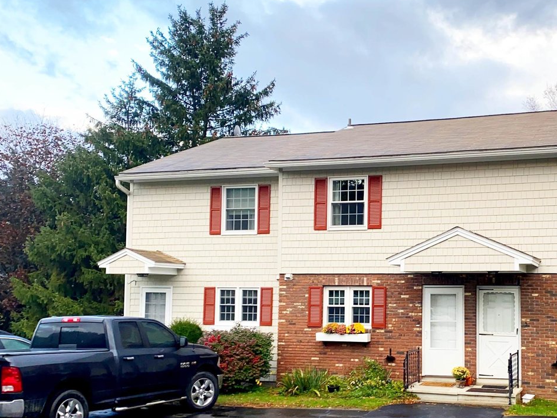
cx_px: 403
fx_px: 708
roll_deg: -1.2
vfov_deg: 32.6
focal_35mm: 44
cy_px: 279
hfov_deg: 41.9
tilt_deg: +4.3
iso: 32
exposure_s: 1/176
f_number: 1.8
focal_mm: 4.25
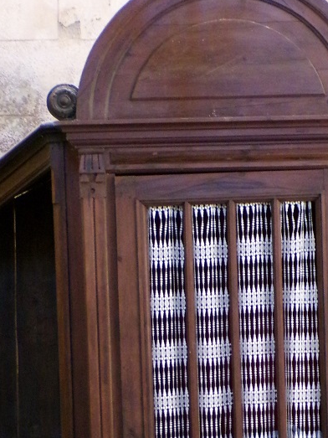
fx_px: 1365
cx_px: 259
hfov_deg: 13.6
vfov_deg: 18.1
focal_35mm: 108
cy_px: 352
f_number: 3.5
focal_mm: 8.7
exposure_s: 1/12
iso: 800
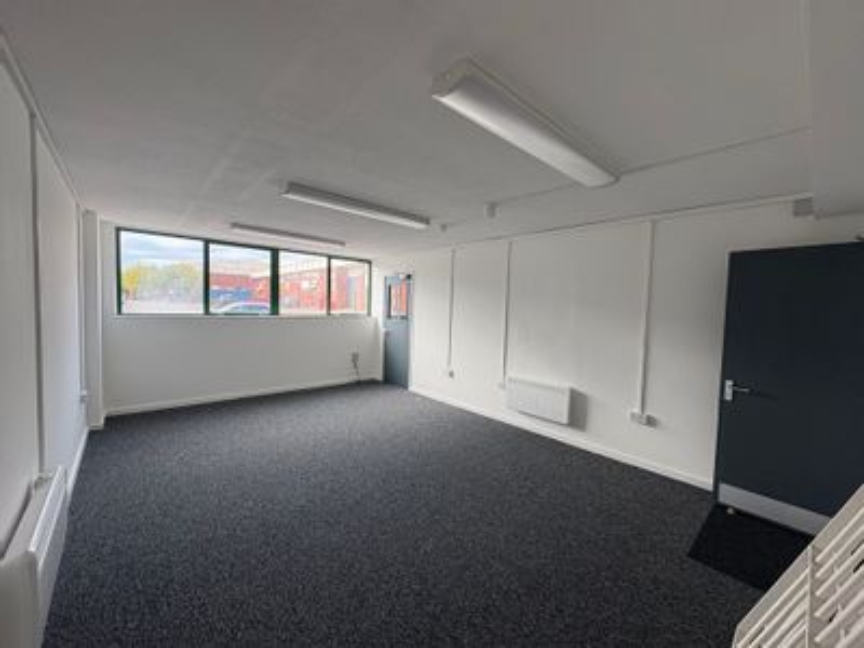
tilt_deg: -2.8
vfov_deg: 85.7
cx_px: 432
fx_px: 349
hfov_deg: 102.1
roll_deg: -1.7
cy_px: 324
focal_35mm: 14
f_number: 2.2
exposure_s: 1/122
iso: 40
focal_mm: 2.22
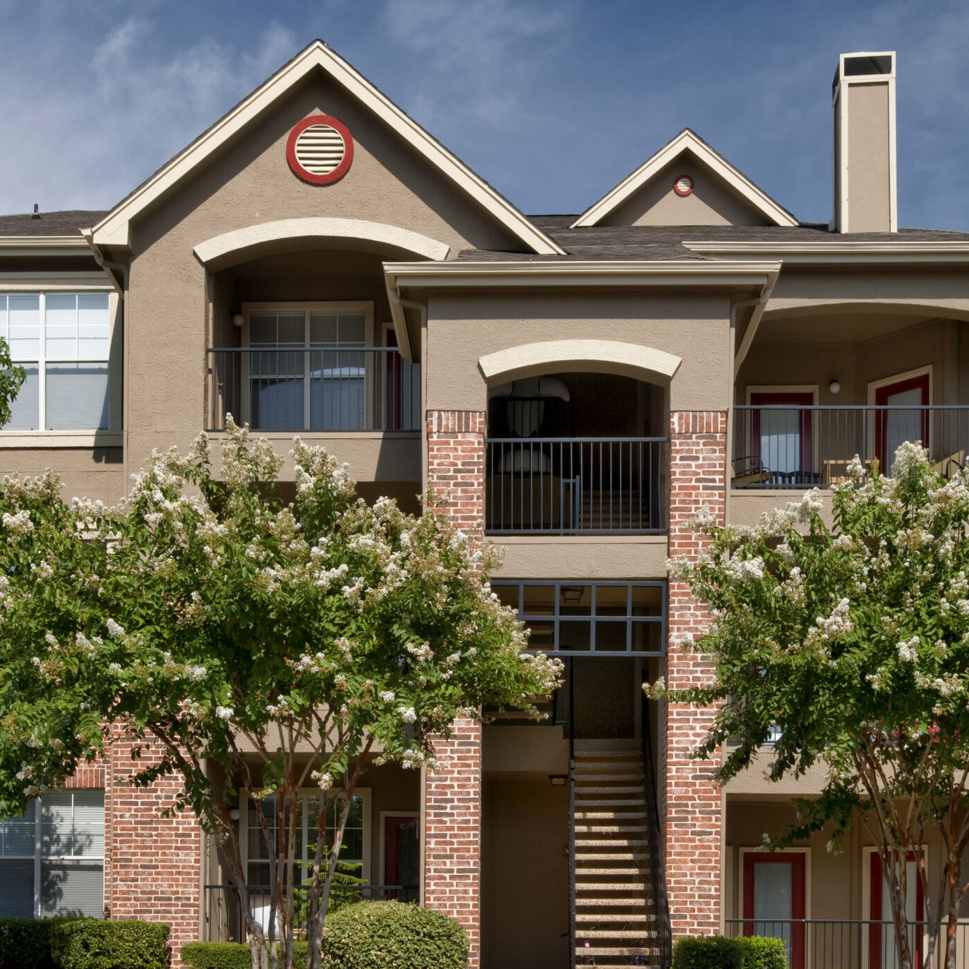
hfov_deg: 36.1
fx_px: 1489
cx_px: 483
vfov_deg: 36.0
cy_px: 557
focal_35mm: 47
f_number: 16
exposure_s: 1/50
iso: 100
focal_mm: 30
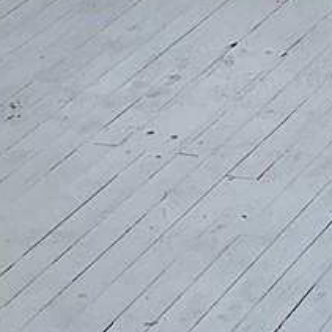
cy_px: -508
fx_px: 2105
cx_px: 463
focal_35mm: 194
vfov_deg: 8.2
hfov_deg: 8.8
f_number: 1.8
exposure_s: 1/120
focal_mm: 3
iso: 40
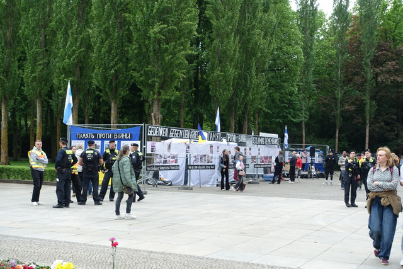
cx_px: 202
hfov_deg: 38.2
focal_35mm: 52
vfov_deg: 26.0
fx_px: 582
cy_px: 134
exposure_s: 1/160
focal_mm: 18.89
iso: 125
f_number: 4
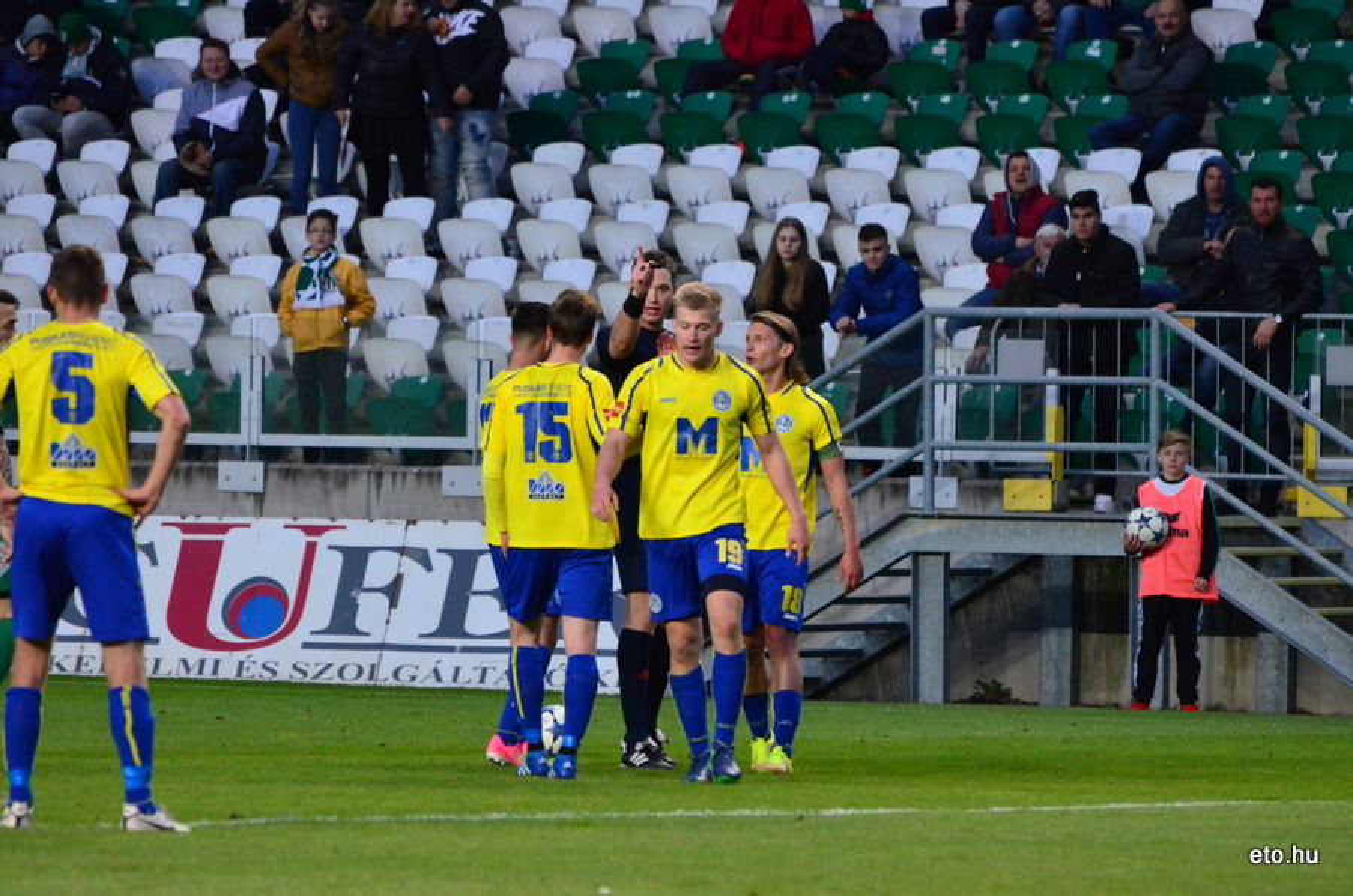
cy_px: 448
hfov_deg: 5.7
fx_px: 13501
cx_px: 676
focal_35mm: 360
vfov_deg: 3.8
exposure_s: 1/500
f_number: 5.3
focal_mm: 240
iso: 3200
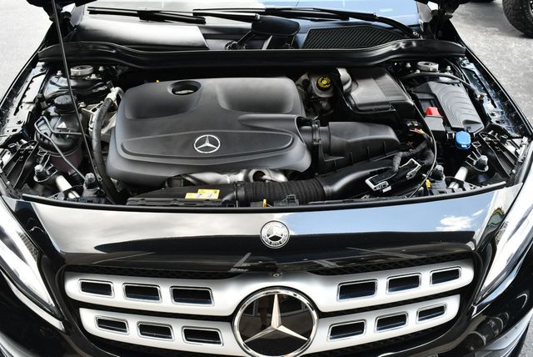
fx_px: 533
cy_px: 178
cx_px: 266
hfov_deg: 53.1
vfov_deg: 36.9
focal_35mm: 36
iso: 400
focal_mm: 18
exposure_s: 1/250
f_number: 4.5
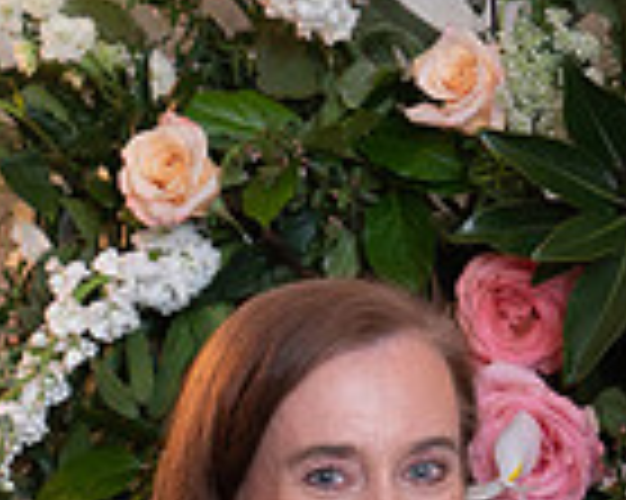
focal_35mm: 263
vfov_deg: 5.8
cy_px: 813
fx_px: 4869
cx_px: 995
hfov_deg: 7.2
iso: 800
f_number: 4.5
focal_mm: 67
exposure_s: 1/80
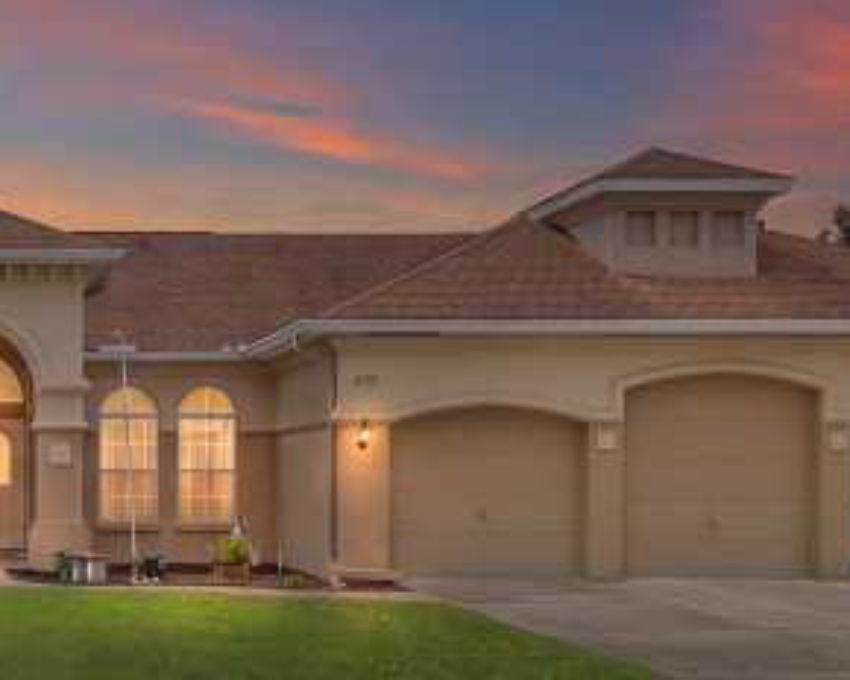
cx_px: 182
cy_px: 429
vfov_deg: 26.0
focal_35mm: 58
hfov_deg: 31.6
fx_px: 1467
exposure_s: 1/500
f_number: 8
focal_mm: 15
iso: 320
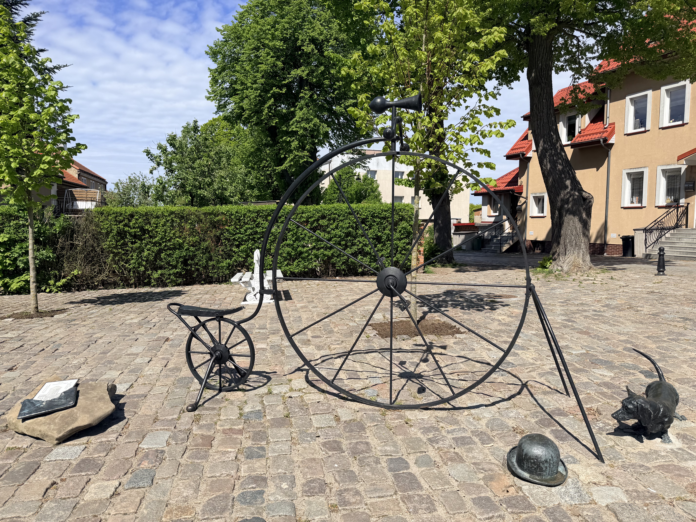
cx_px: 348
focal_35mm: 24
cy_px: 261
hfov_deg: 71.6
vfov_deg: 56.8
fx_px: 483
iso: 80
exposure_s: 1/5319
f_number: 1.78
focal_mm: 6.76
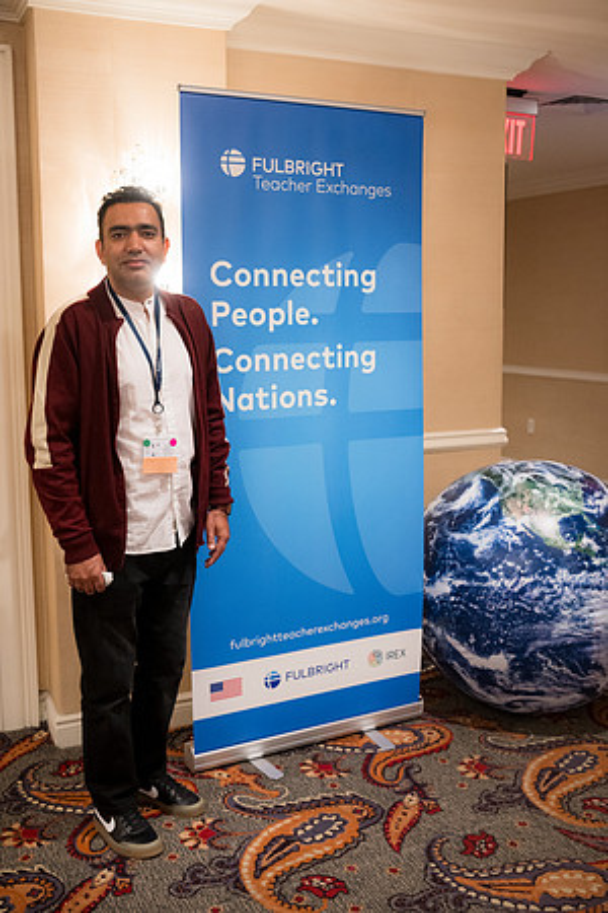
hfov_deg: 37.9
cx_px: 304
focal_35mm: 35
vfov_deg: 54.4
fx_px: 887
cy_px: 456
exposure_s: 1/160
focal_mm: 35
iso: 2500
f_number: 3.2
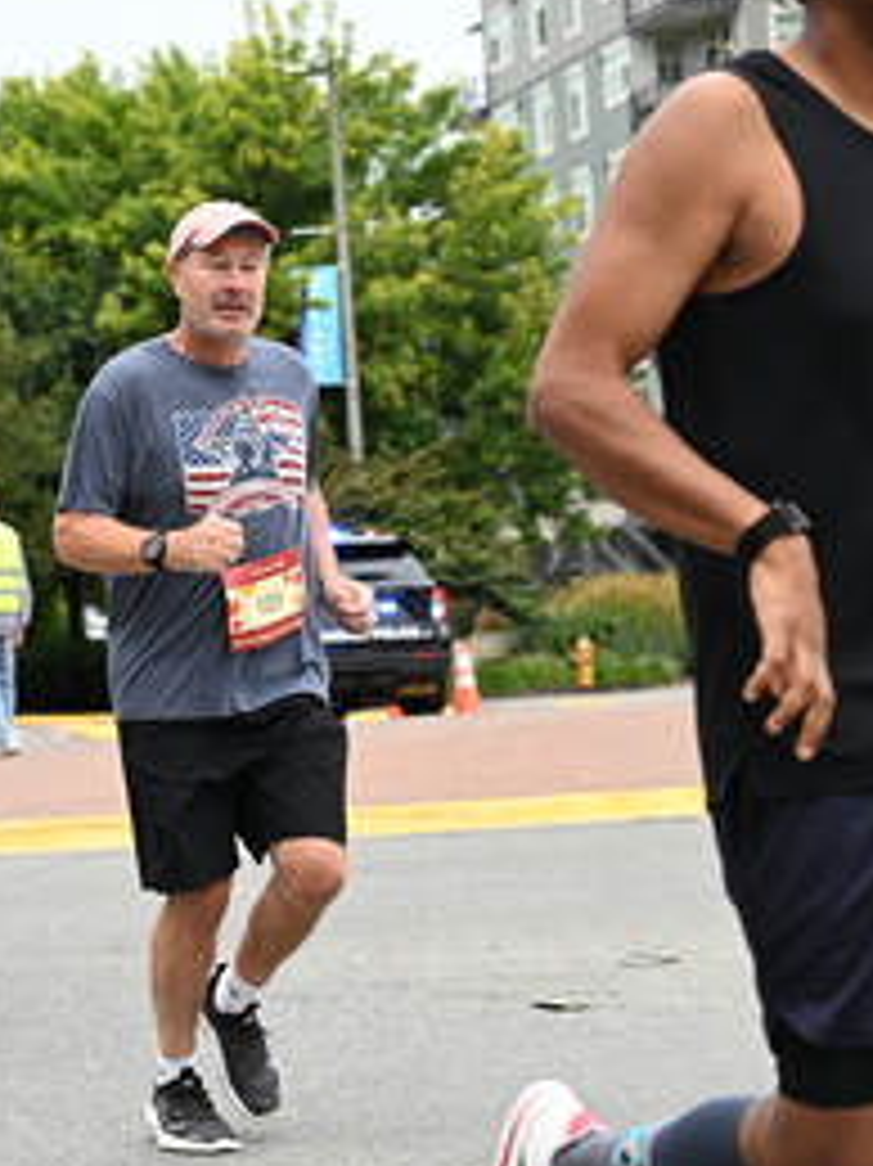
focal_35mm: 98
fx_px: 3298
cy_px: 522
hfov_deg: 14.9
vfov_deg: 20.0
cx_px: 83
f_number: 4
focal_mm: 48
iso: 1600
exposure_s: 1/800
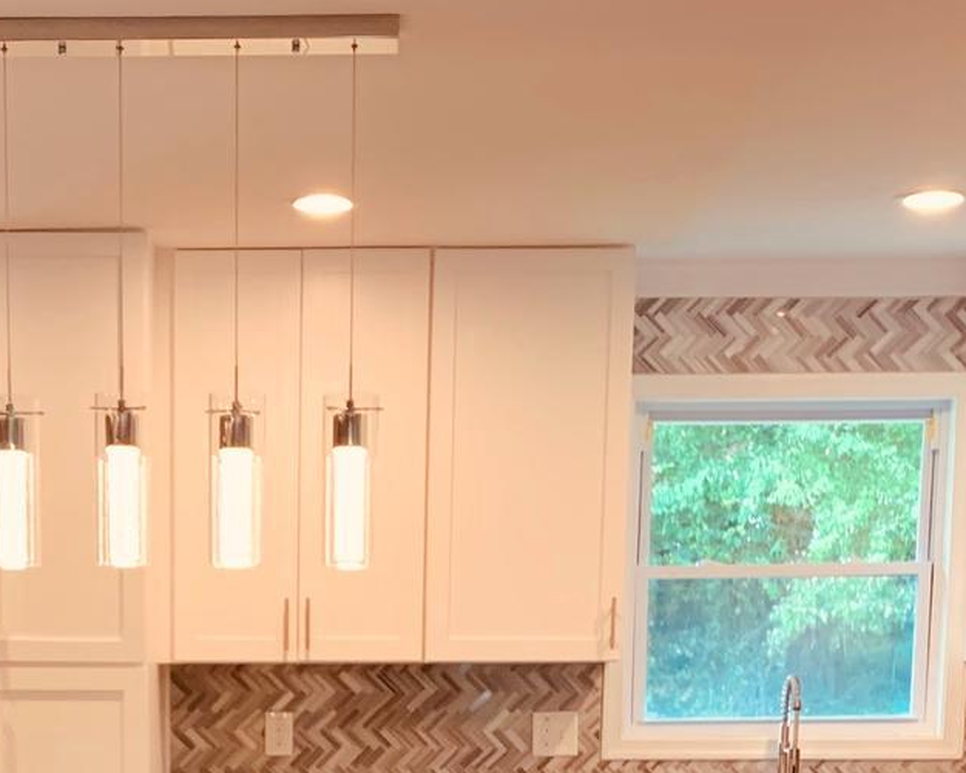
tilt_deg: -8.7
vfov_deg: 17.0
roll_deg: -0.8
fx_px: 2373
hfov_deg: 22.8
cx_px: 227
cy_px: 1097
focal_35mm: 83
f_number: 1.8
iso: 160
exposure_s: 1/60
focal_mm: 4.25
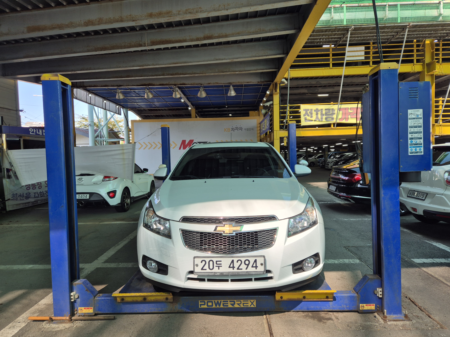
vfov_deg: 58.9
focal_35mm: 23
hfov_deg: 73.9
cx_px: 225
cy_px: 168
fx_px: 299
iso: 25
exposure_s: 1/351
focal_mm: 5.4
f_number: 1.8
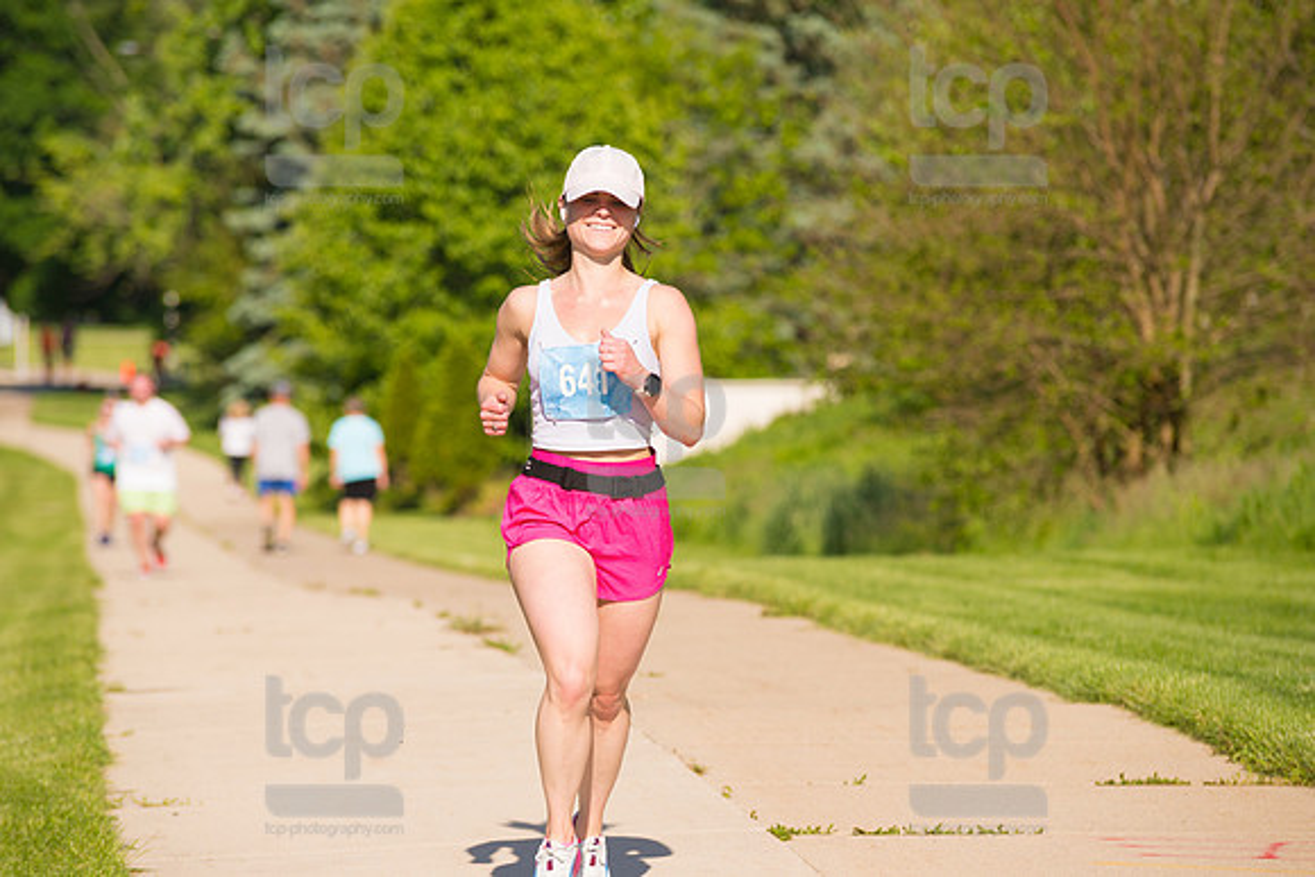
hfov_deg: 10.3
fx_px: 7307
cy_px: 438
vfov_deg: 6.9
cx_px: 658
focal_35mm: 200
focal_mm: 200
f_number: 5.6
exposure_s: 1/2000
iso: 400
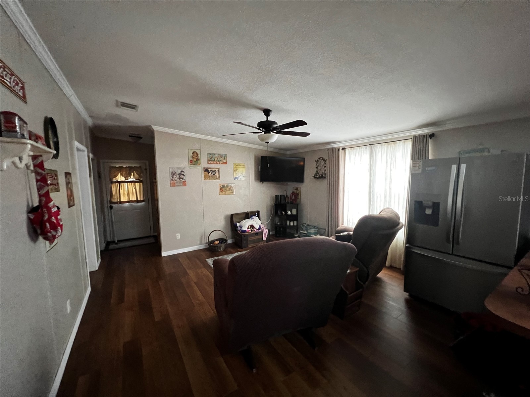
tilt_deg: -5.6
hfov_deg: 106.2
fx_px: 199
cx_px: 265
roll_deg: -0.2
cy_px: 198
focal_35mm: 13
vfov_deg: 89.9
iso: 800
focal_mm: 1.57
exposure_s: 1/60
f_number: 1.8
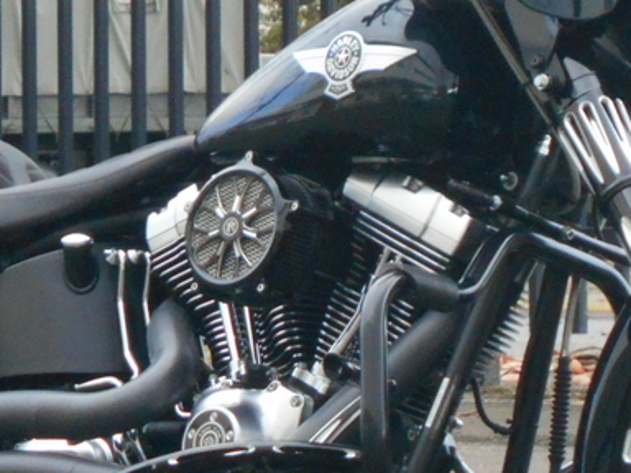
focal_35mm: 269
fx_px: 4903
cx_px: 279
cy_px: 107
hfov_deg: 7.4
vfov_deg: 5.5
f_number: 6.3
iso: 400
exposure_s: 1/250
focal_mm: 15.4
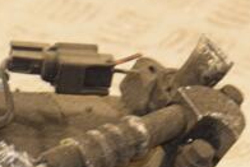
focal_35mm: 367
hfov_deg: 5.6
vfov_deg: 3.7
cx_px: -32
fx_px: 2550
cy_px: 237
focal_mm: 80
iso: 800
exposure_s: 1/50
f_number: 9
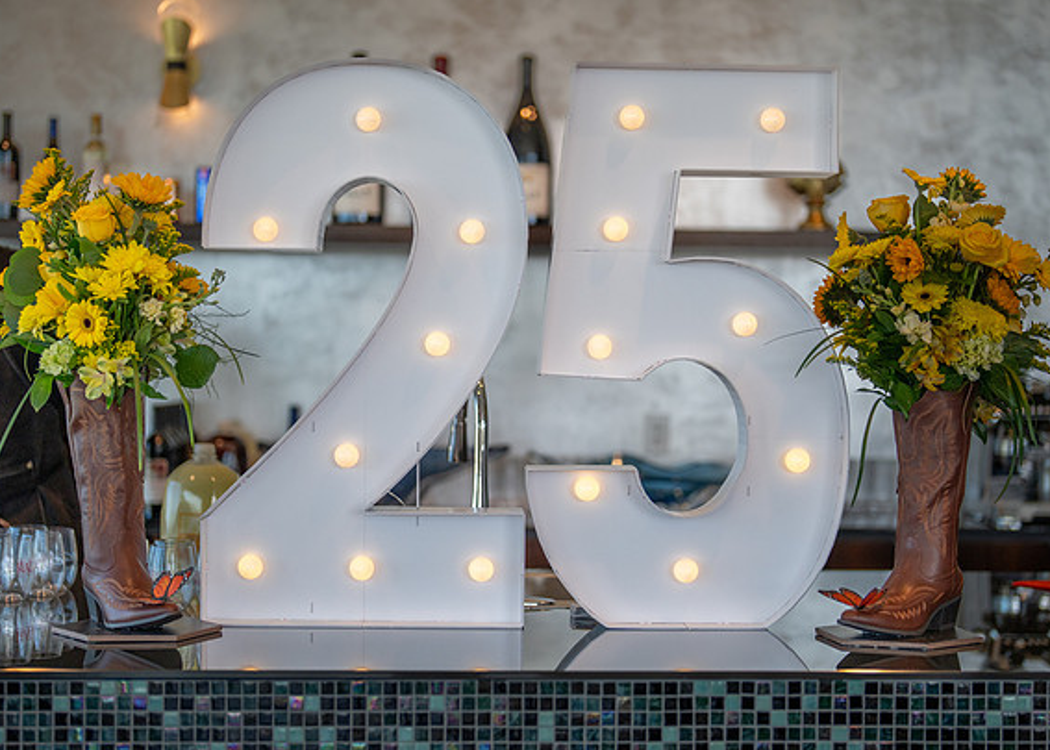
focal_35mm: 67
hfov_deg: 29.4
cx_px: 531
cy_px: 380
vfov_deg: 21.3
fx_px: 1998
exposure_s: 1/3200
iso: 400
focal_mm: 50
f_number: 1.2
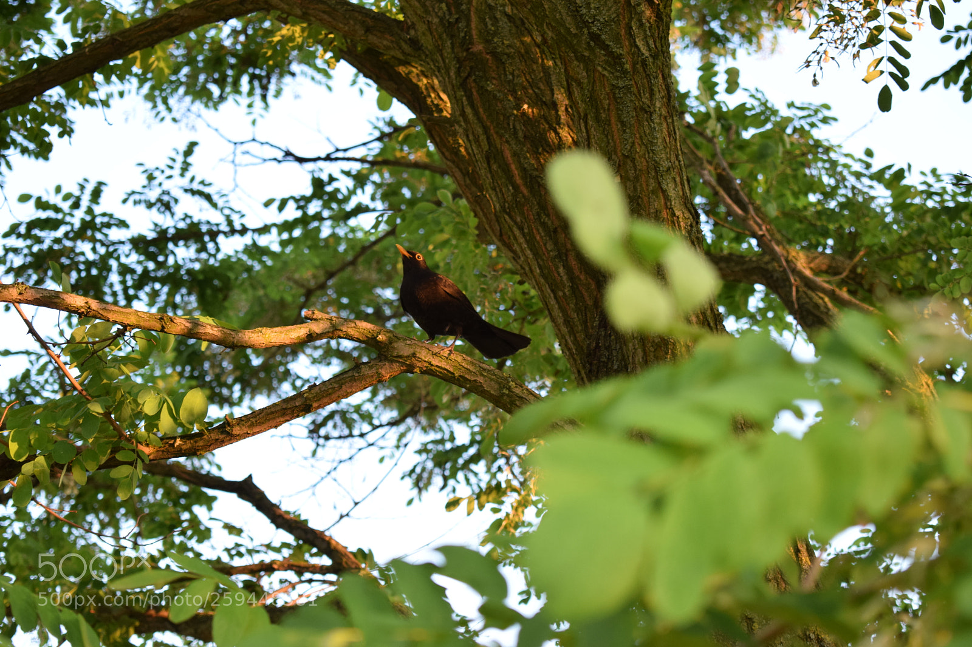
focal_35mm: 82
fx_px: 2227
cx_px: 486
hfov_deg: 24.6
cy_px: 324
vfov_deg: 16.5
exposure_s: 1/100
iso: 500
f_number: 5.6
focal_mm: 55
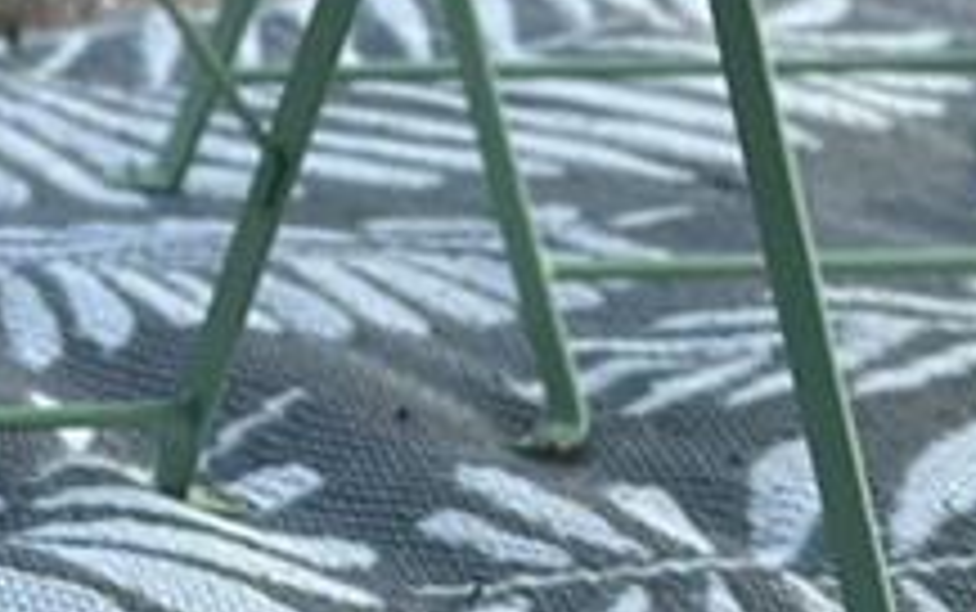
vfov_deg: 4.6
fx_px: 7480
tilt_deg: -7.7
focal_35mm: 281
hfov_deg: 7.2
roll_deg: -2.8
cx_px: -967
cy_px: -675
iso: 80
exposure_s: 1/1212
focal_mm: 6.86
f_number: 1.78
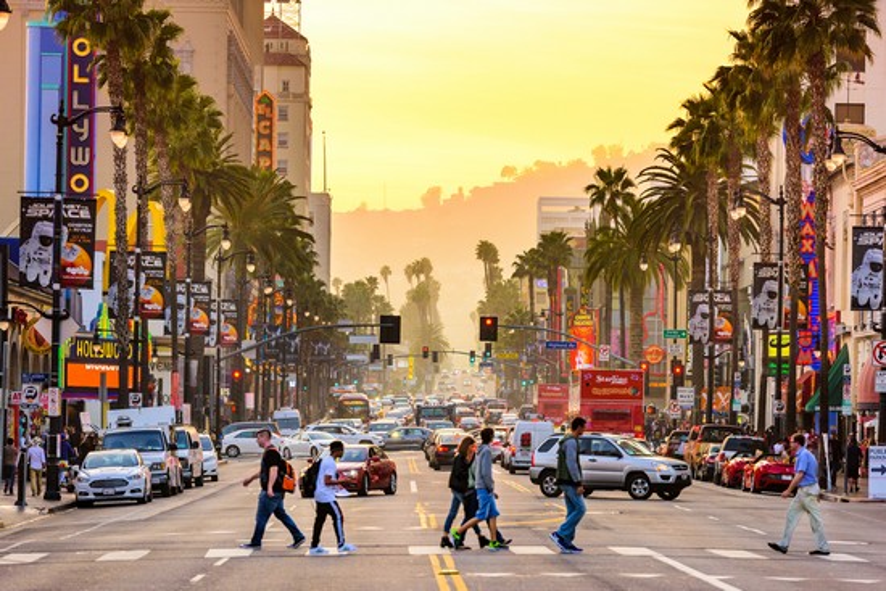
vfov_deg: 8.3
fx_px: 4062
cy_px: 296
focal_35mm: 165
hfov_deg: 12.4
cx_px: 443
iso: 560
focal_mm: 165
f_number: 6.3
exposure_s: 1/400
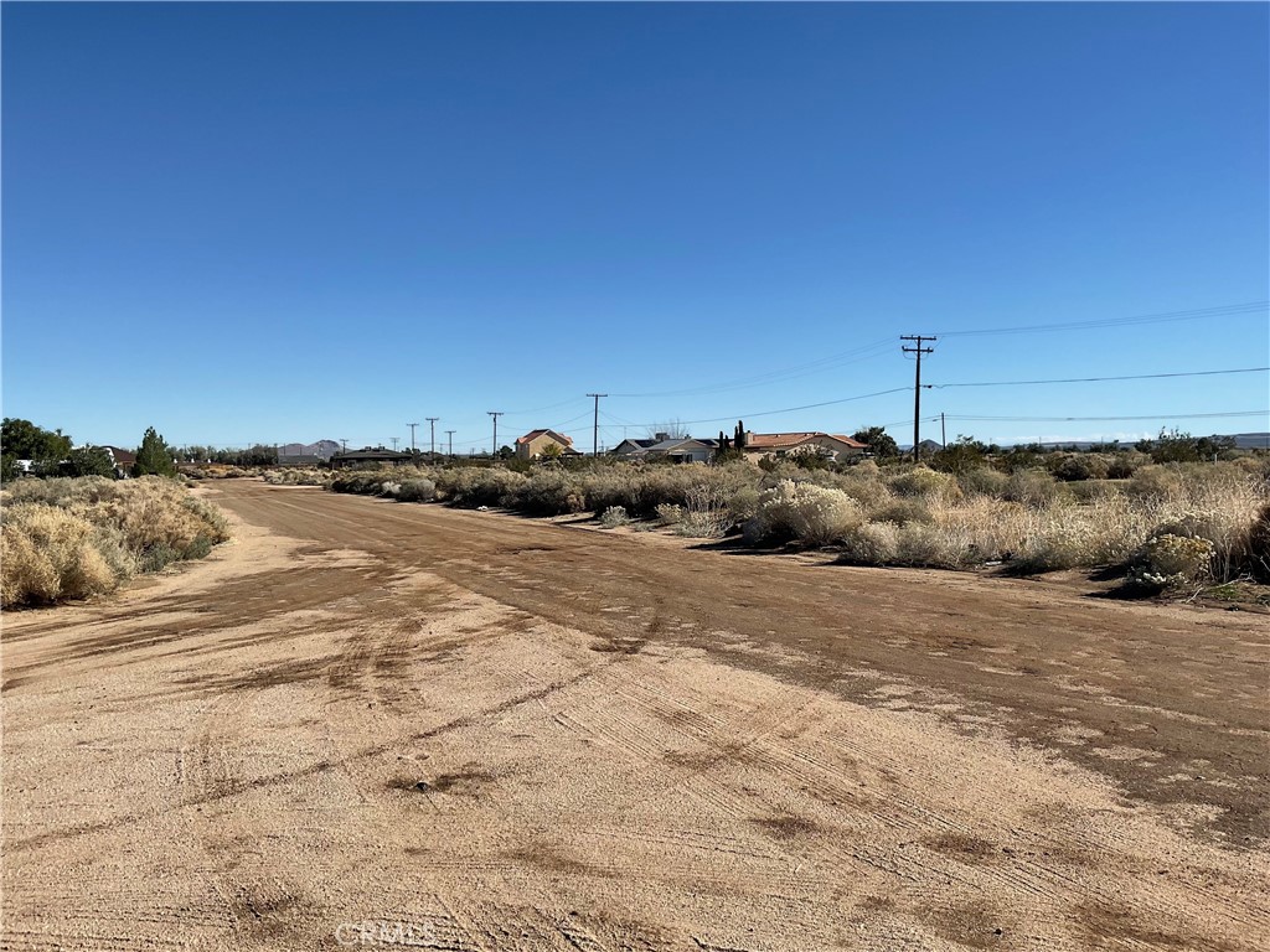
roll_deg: -0.3
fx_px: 1064
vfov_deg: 48.2
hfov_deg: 61.7
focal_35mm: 29
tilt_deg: -2.3
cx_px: 635
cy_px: 476
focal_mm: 3
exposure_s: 1/3125
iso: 16
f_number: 1.8
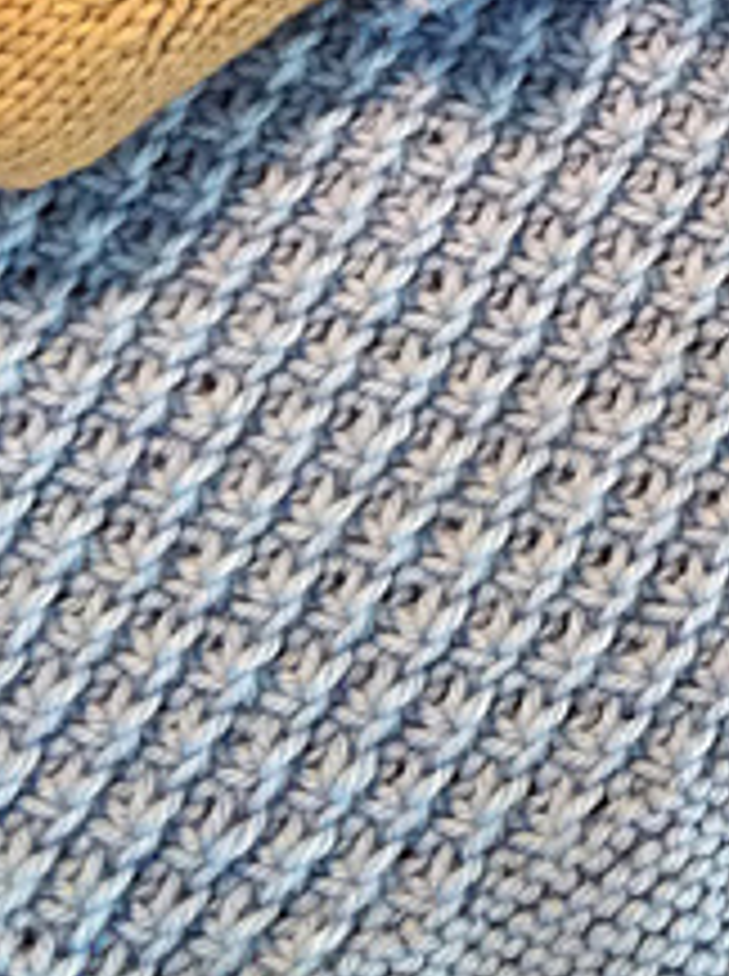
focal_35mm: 103
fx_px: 2901
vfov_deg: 18.1
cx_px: 670
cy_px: -202
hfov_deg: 14.2
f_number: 2.8
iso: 320
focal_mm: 3.85
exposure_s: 1/15
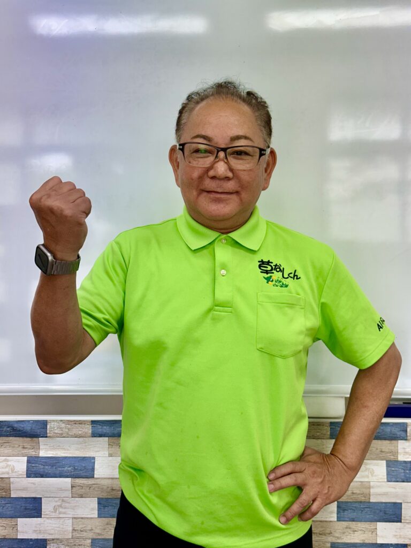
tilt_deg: -3.1
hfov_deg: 30.3
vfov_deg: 39.7
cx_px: 206
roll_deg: -0.4
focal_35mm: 48
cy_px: 274
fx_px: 760
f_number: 1.78
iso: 64
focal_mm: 6.86
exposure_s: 1/159
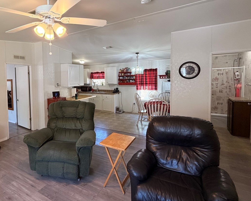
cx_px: 82
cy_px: 85
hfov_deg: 75.1
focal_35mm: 21
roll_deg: +1.3
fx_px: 156
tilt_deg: -3.1
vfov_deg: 65.2
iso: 320
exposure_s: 1/120
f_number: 2.2
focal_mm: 2.22
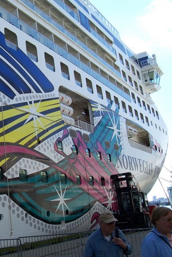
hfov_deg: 26.9
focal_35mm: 48
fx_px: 344
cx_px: 12
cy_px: 130
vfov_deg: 41.1
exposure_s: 1/250
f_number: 5.6
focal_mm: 5.6
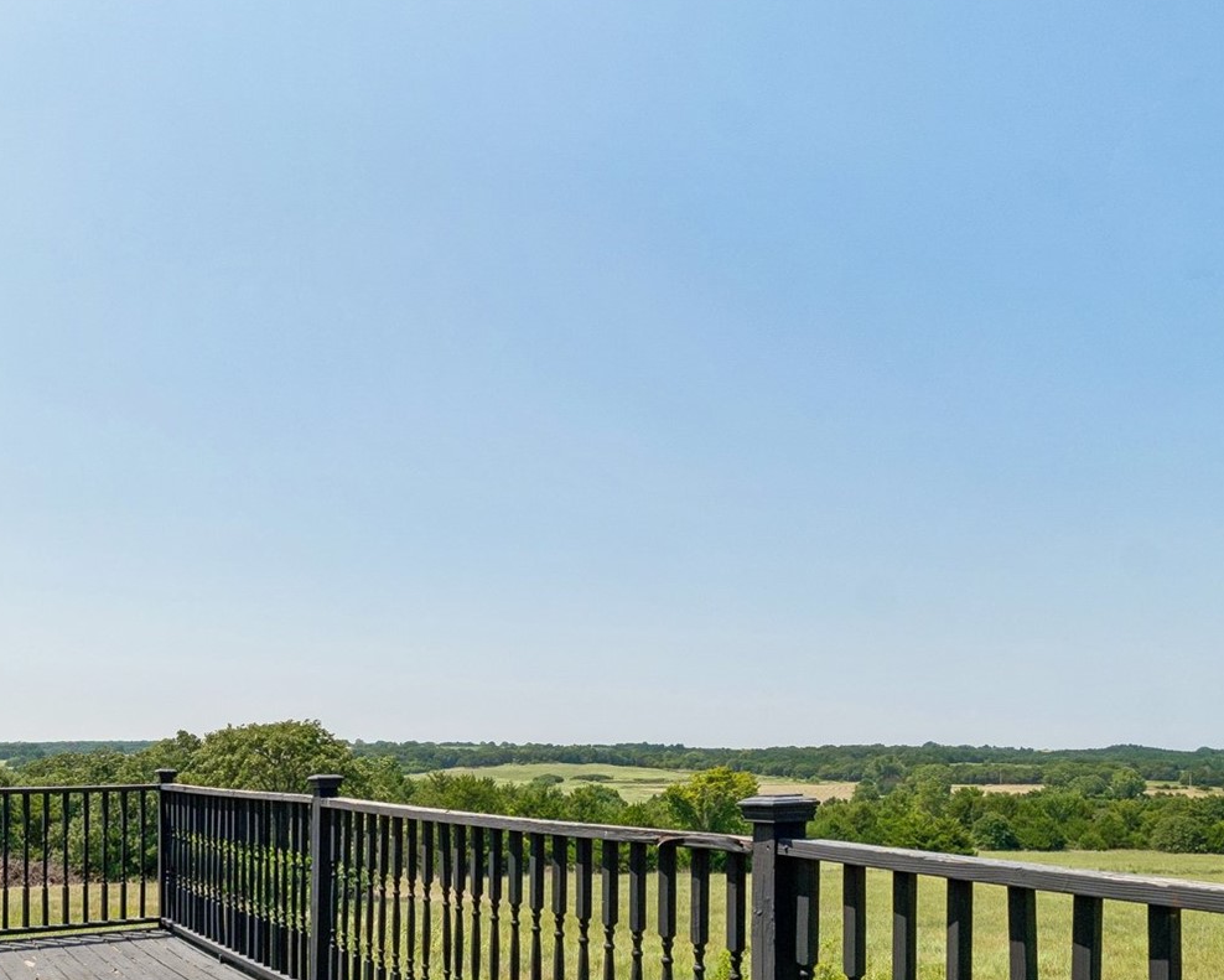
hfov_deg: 59.1
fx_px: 1051
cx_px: 413
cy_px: 763
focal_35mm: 29
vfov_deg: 47.7
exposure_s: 1/640
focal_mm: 10
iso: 100
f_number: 9
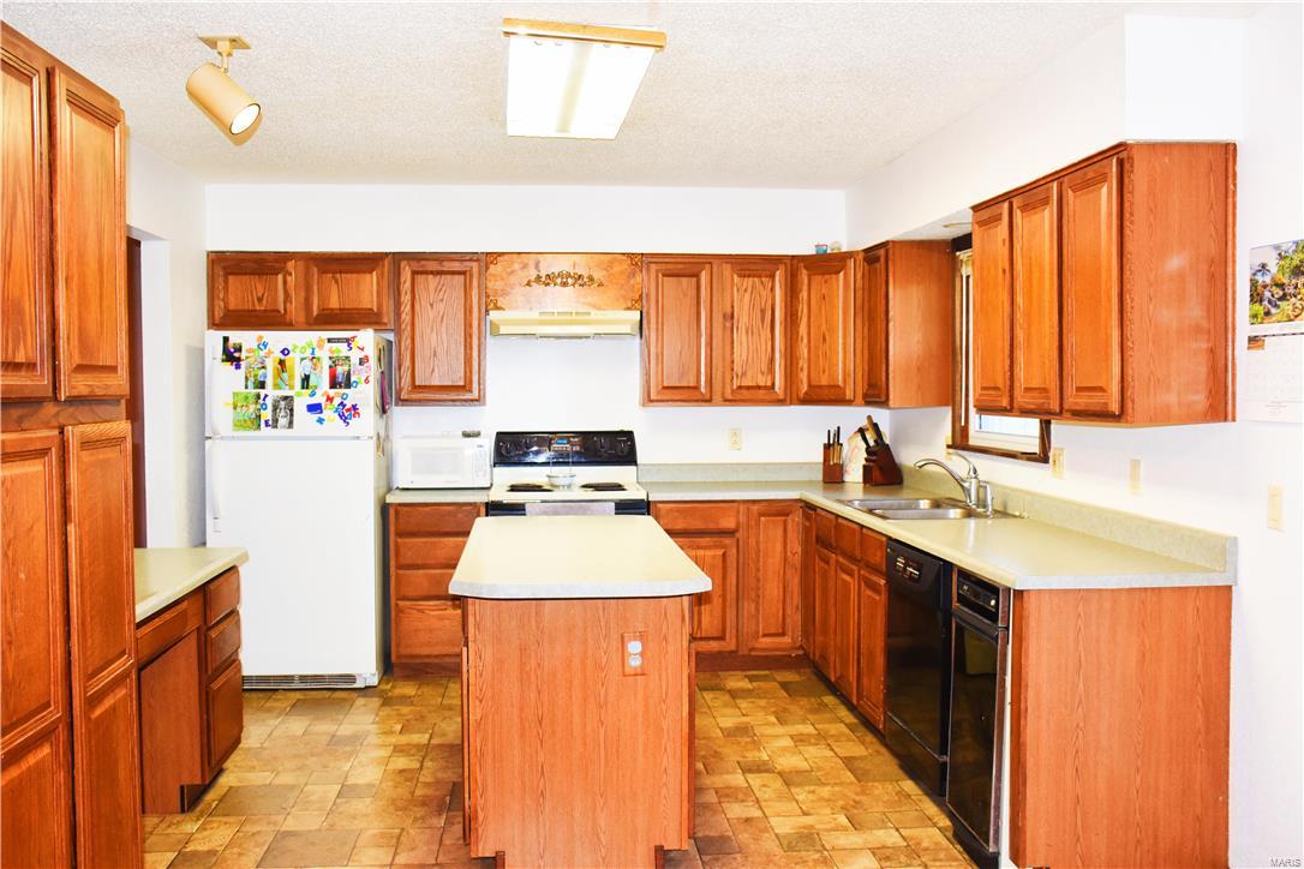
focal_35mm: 33
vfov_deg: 40.0
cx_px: 652
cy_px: 434
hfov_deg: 57.2
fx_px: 1195
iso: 560
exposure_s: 1/60
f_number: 3.5
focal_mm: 22
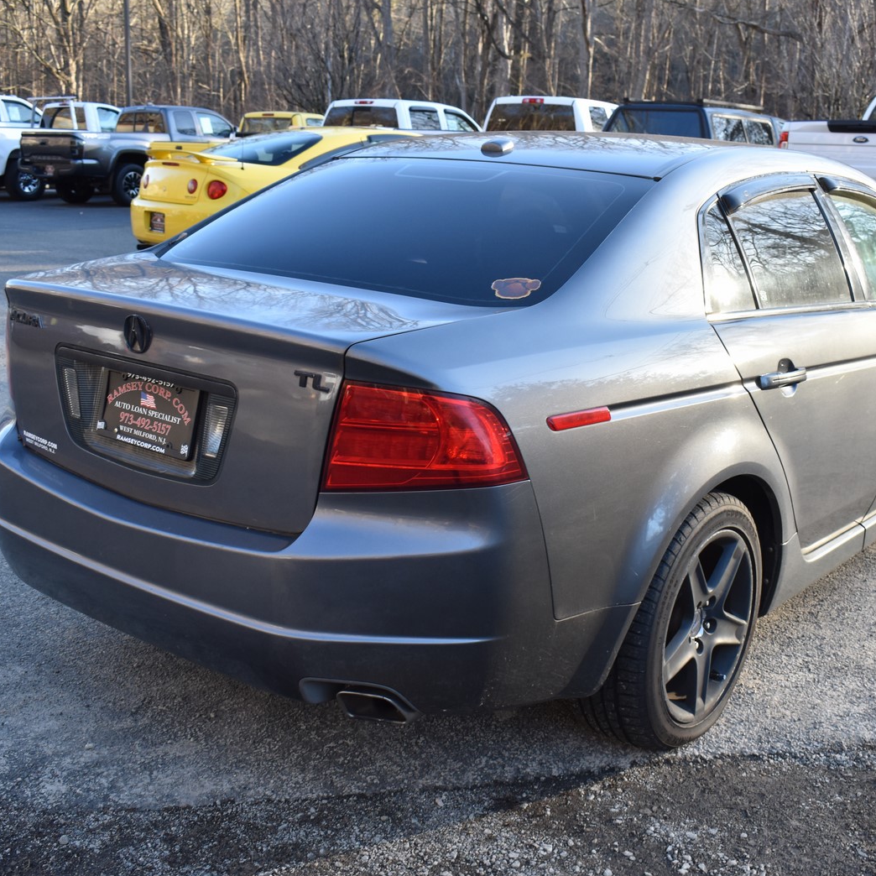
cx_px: 493
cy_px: 437
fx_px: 1231
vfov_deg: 39.2
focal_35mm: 43
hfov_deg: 39.1
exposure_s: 1/250
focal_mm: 22
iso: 400
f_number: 5
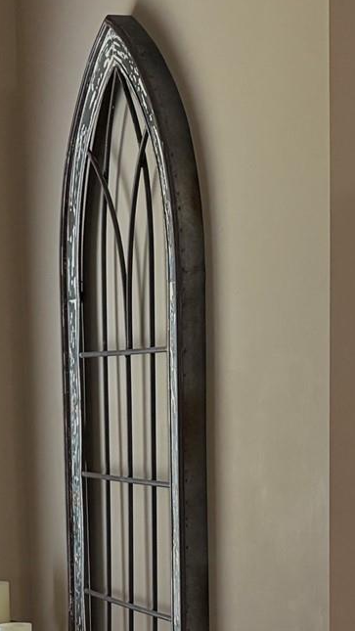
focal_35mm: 90
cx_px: -25
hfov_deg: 13.2
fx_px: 1506
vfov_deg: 22.8
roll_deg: +3.1
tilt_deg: -6.7
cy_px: 616
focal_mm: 5.96
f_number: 1.6
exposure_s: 1/120
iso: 125
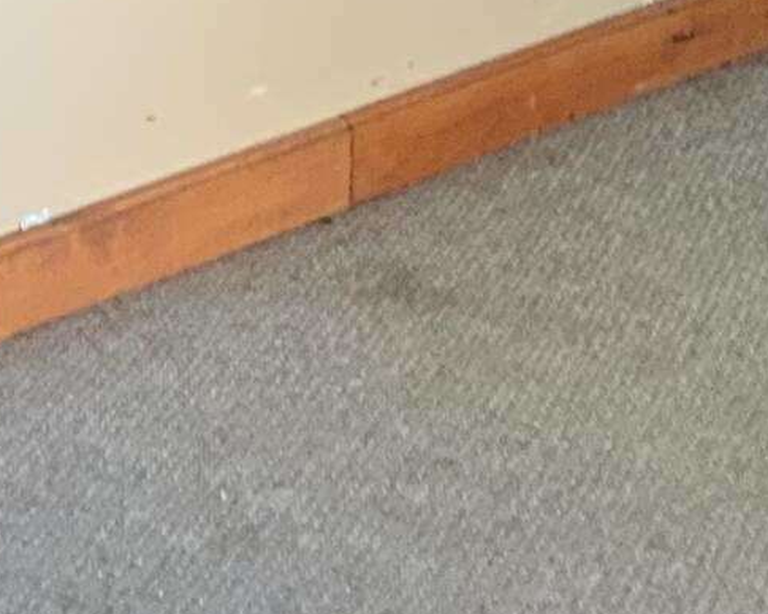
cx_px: 198
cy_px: -1002
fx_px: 3978
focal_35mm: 175
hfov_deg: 11.0
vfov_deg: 8.0
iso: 80
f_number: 1.8
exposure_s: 1/40
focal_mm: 3
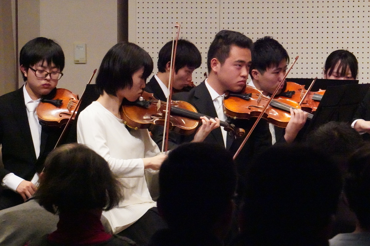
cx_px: 185
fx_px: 3176
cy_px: 123
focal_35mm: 309
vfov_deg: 4.4
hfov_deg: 6.7
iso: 40000
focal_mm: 206
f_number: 18
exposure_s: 1/320
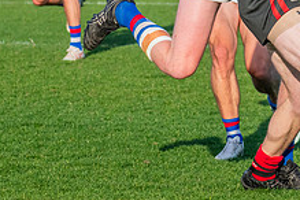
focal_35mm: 528
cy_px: -48
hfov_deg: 3.9
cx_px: 382
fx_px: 4400
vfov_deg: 2.6
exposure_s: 1/1250
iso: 800
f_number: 9
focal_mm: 170
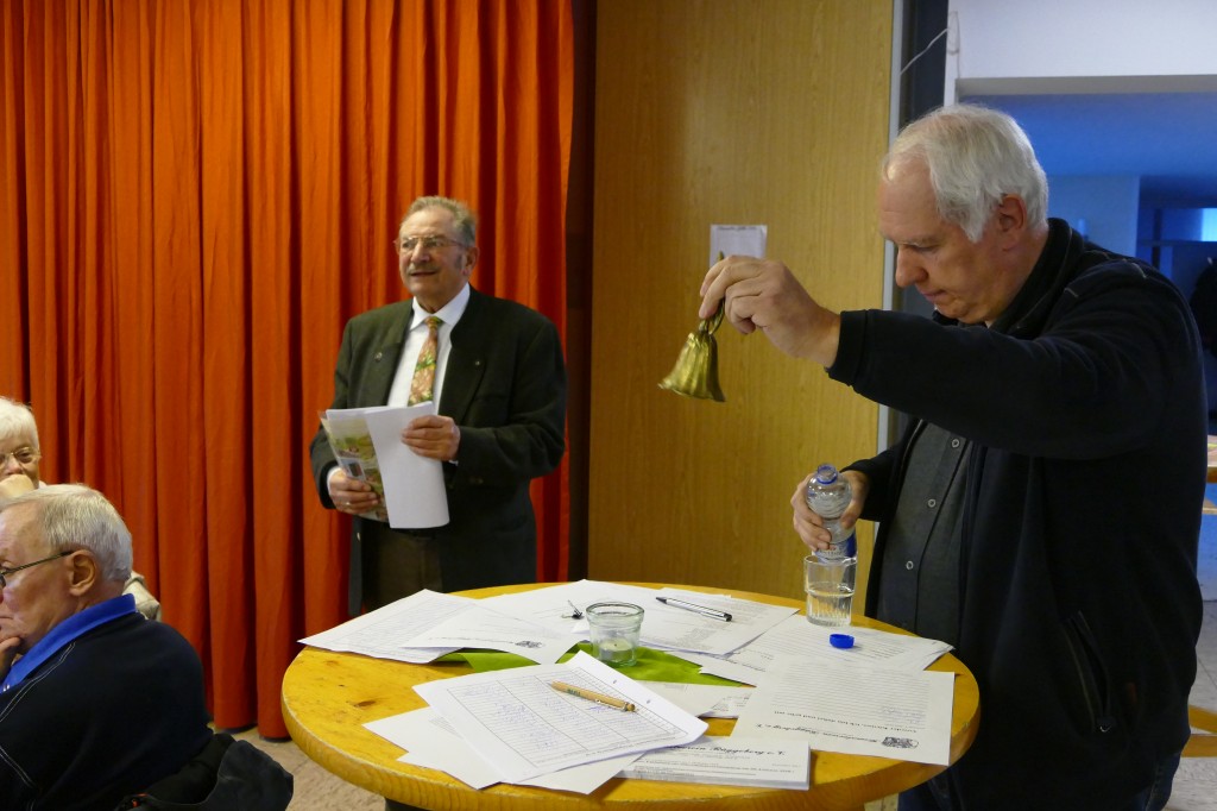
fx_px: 1250
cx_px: 608
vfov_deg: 35.9
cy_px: 406
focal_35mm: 37
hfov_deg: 51.9
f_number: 3.1
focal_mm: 13.43
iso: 1600
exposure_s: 1/100
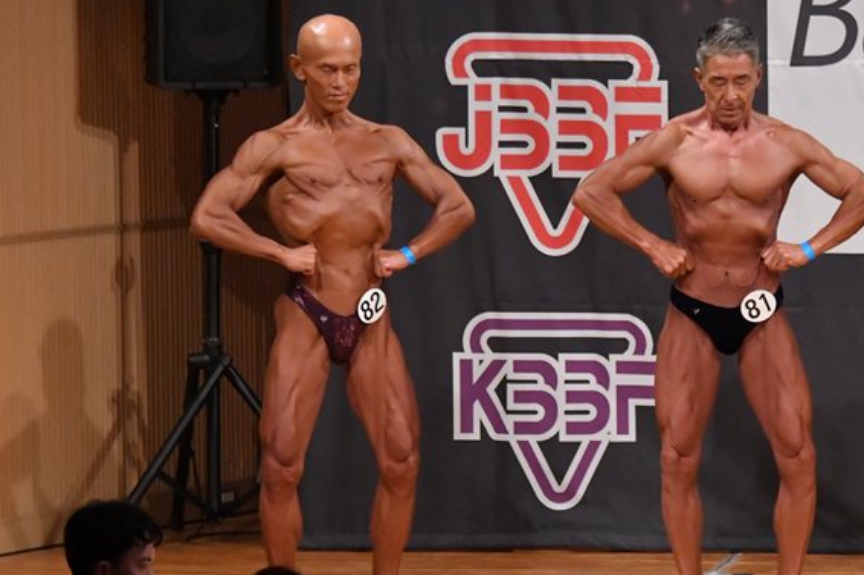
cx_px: 543
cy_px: 322
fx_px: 8373
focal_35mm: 349
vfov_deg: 3.9
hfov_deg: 5.9
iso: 8000
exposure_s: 1/400
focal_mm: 170
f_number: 5.6
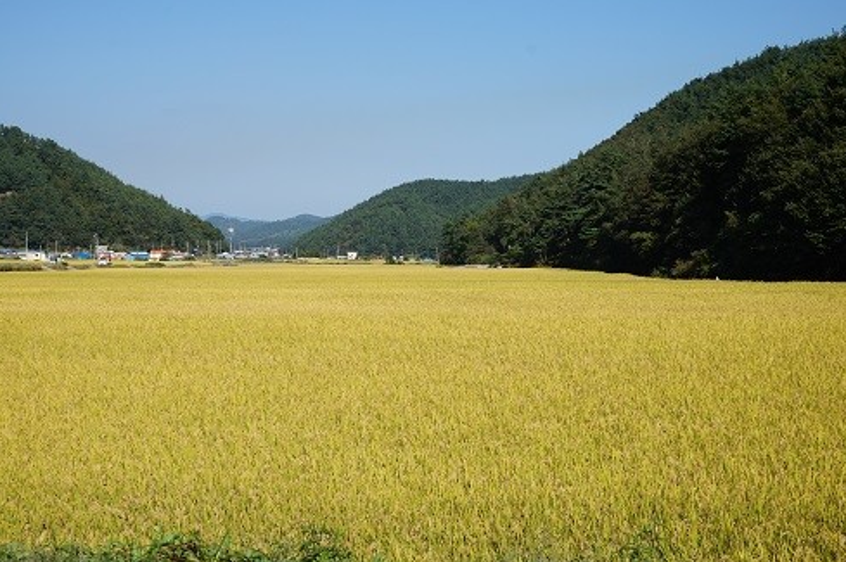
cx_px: 429
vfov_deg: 29.2
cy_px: 280
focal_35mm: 46
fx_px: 1080
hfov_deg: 42.8
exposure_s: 1/100
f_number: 14
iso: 100
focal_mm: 30
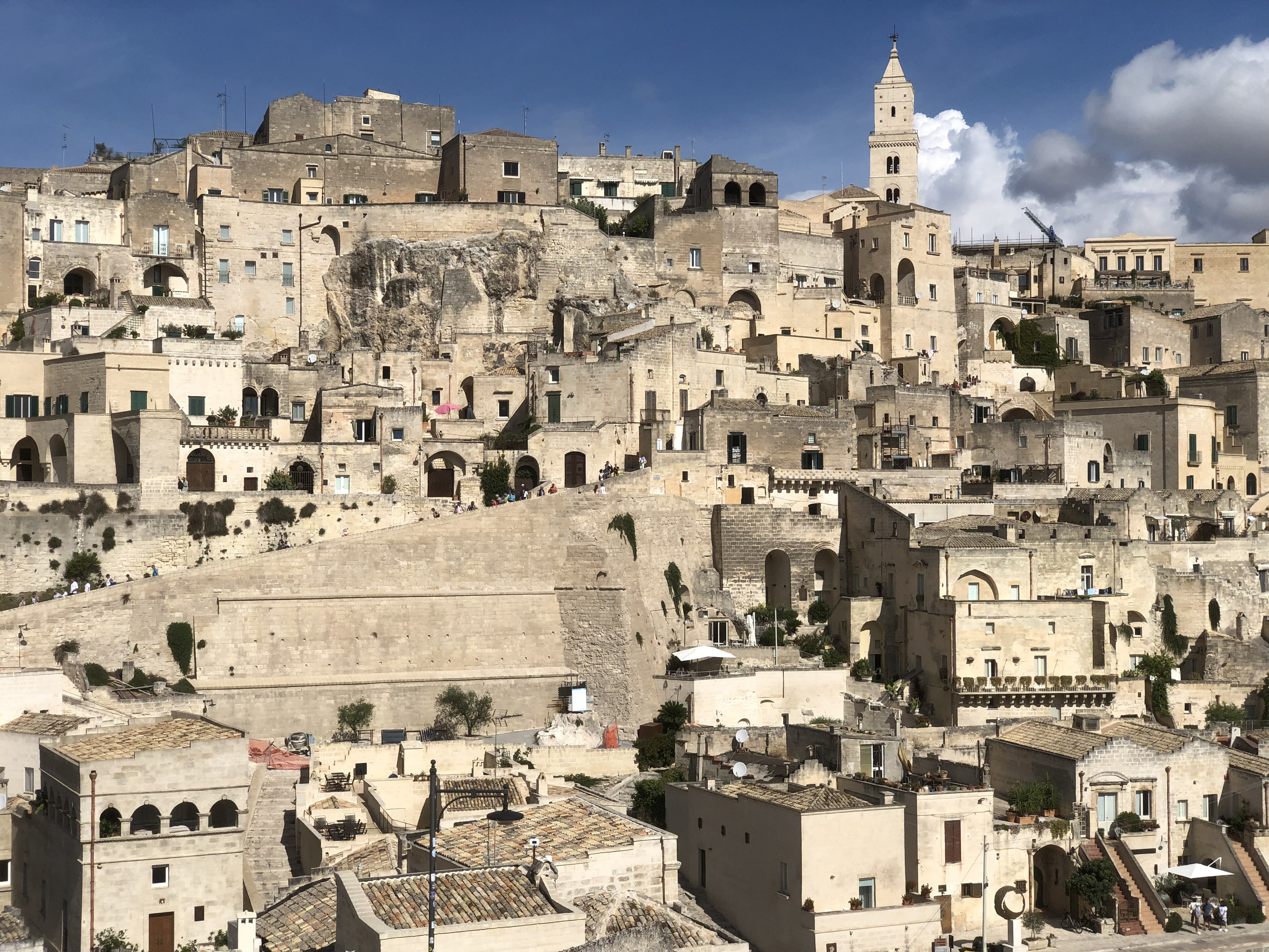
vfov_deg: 28.0
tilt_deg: +0.5
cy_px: 476
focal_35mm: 52
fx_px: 1906
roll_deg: +0.8
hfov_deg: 36.8
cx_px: 634
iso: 16
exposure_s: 1/3205
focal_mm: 6
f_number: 2.4
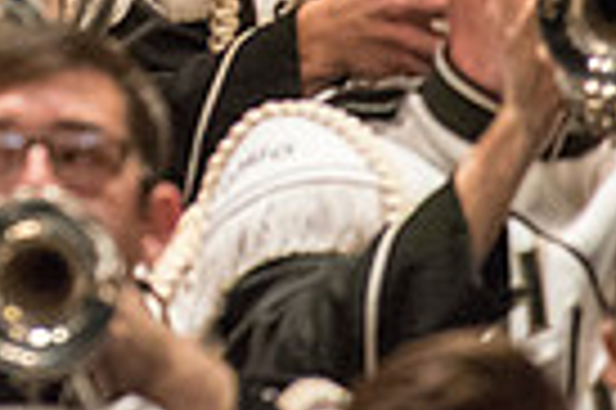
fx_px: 43564
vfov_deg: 0.5
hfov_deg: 0.8
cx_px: -292
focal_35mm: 2549
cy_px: -408
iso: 4000
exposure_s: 1/320
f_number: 5.6
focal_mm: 600
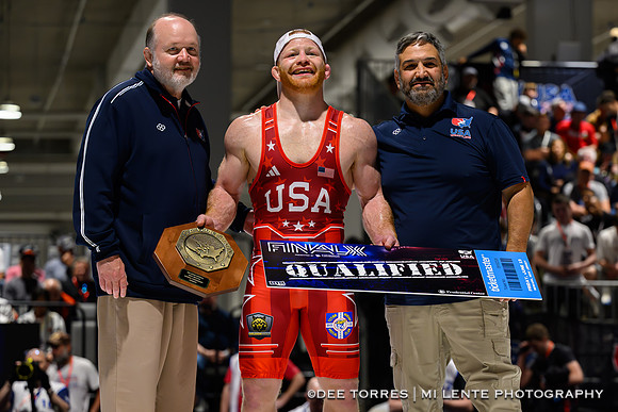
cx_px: 343
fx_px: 2187
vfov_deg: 10.8
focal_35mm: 127
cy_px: 293
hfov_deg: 16.1
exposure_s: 1/250
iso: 2200
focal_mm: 89
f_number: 2.8
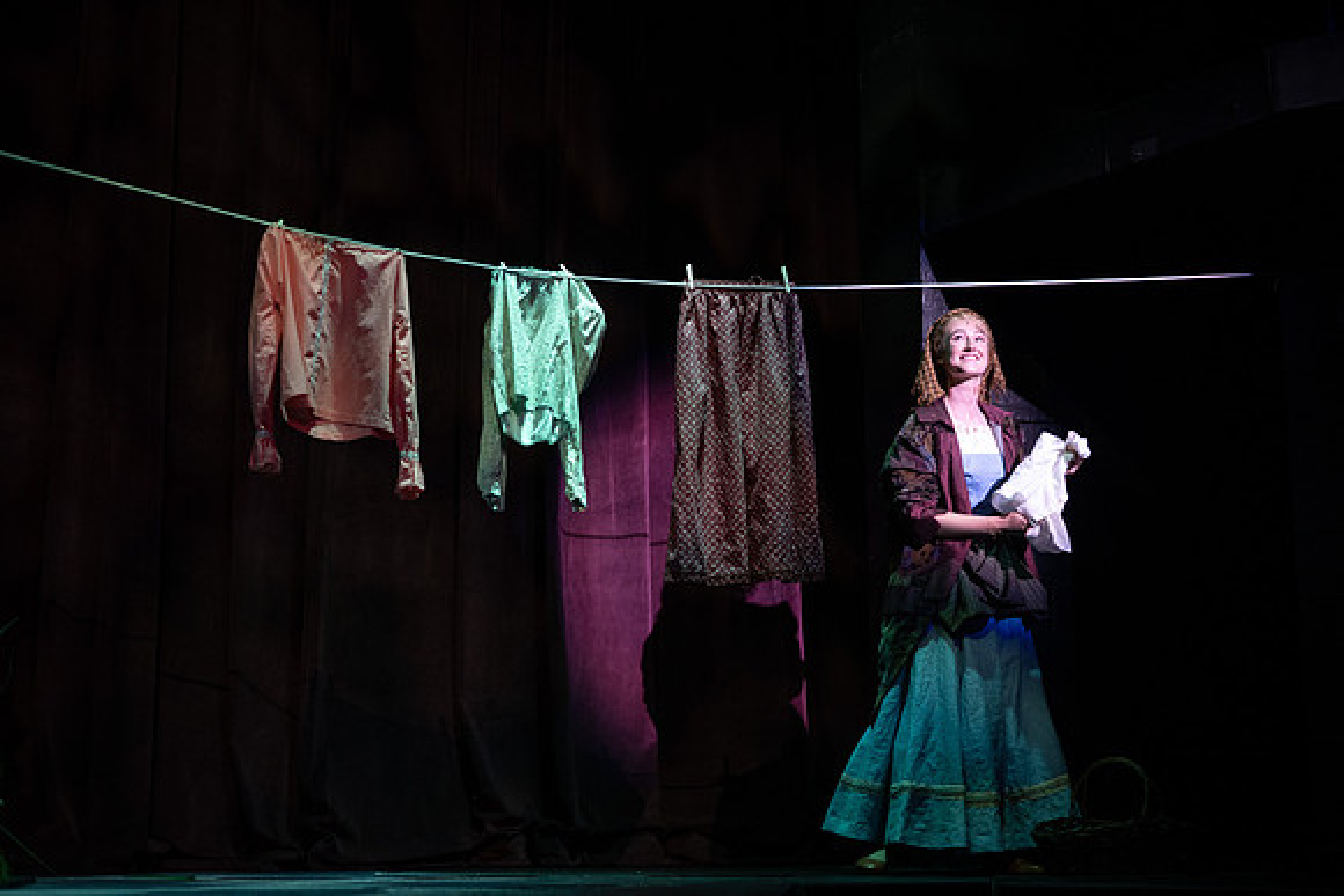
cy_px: 448
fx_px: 1867
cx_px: 672
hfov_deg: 39.6
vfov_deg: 27.0
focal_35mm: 50
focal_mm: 50
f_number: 1.8
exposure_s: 1/500
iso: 1000
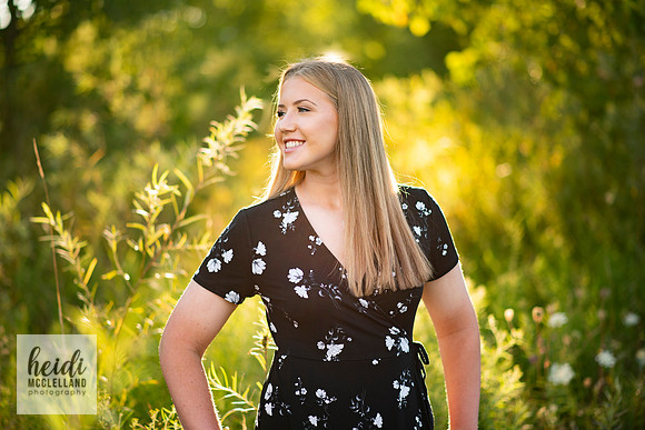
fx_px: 1523
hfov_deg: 23.9
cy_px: 215
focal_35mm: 85
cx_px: 322
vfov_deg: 16.1
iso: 125
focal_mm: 85
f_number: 1.8
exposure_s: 1/400
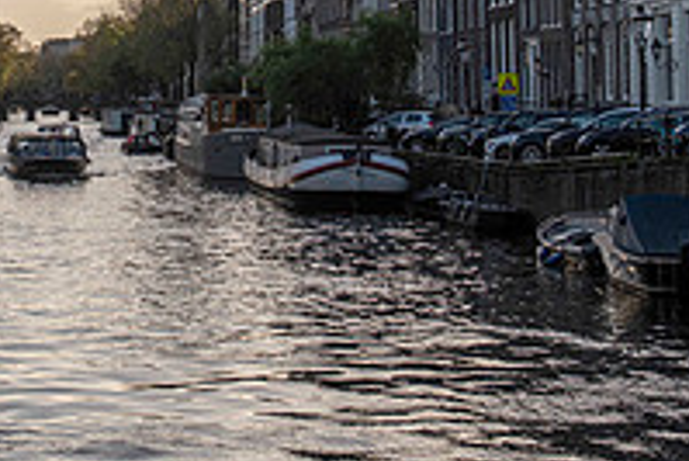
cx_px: 52
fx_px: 1954
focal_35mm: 102
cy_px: 23
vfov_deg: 13.3
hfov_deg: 19.6
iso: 64
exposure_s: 1/1250
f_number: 5.6
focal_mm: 35
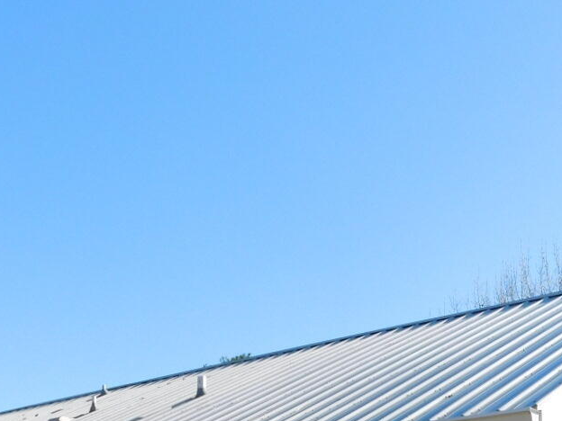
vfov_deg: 23.2
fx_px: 958
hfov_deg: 32.7
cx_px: 306
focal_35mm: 59
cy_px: 475
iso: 125
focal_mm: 4
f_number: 3
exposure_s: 1/1250
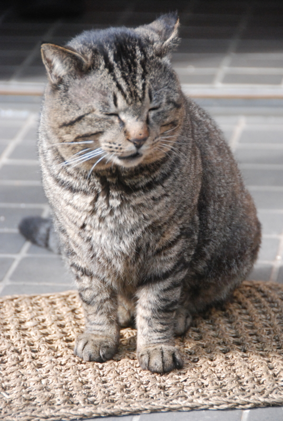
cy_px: 210
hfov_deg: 6.8
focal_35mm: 202
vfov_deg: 10.1
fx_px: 2376
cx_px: 142
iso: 1600
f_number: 5.6
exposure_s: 1/400
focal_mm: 135
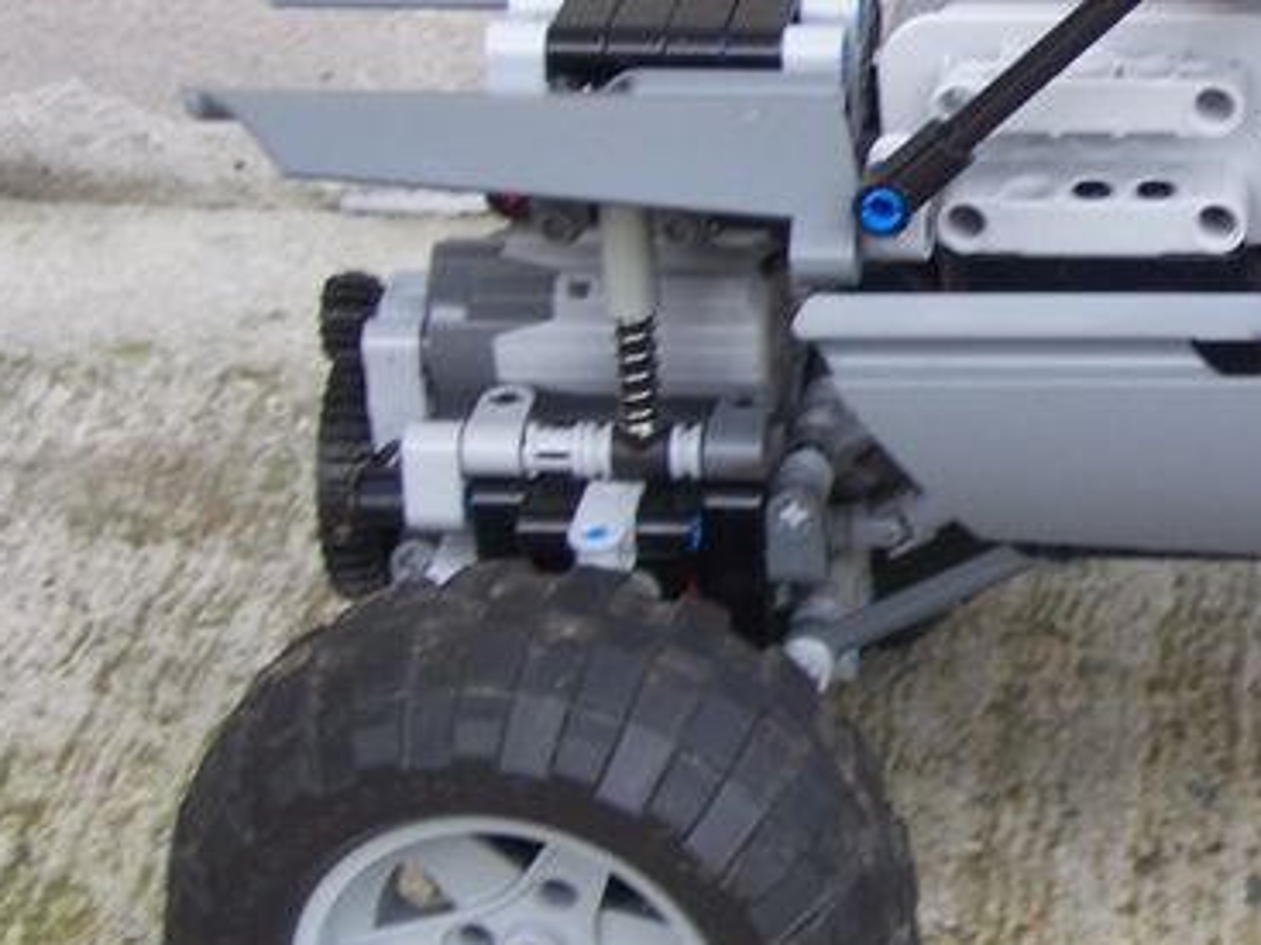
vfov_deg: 12.1
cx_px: 1302
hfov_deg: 15.8
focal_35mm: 122
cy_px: 316
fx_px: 4443
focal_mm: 9.6
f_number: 3.6
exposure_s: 1/80
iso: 80
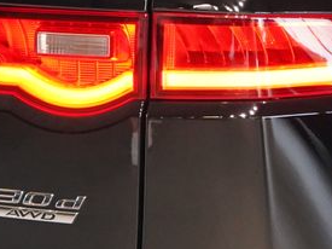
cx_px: 196
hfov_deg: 7.9
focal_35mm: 251
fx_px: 2406
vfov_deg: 5.9
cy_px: 38
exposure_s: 1/160
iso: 10000
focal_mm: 70
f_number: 5.6
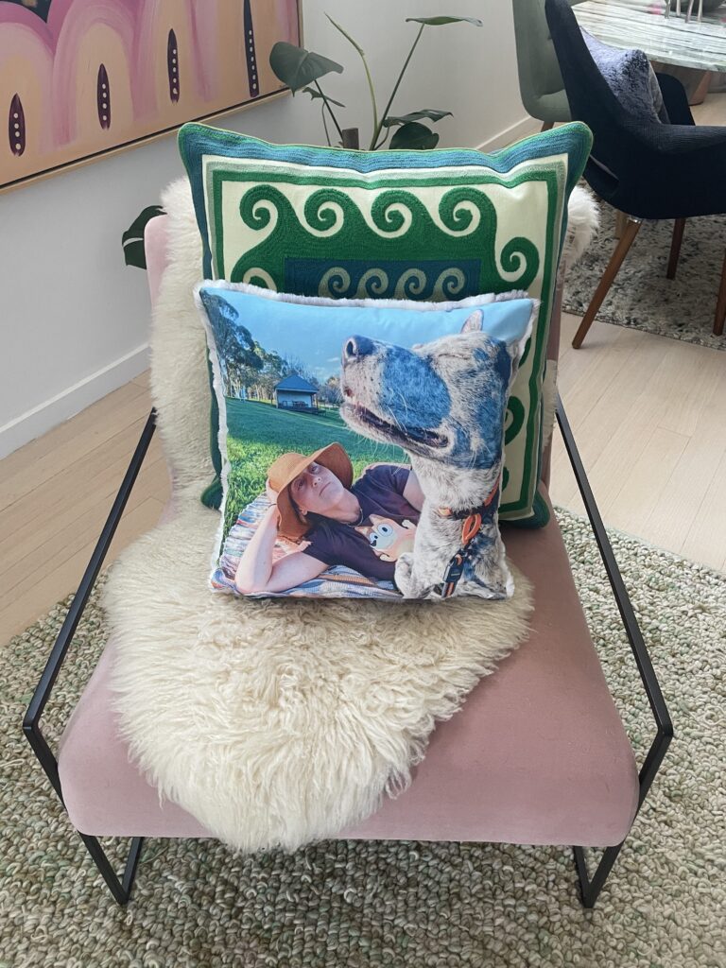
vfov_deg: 67.3
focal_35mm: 26
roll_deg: +0.4
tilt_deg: -41.0
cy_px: 484
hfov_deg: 53.1
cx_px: 363
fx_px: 727
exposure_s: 1/76
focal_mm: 4.2
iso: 125
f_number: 1.6
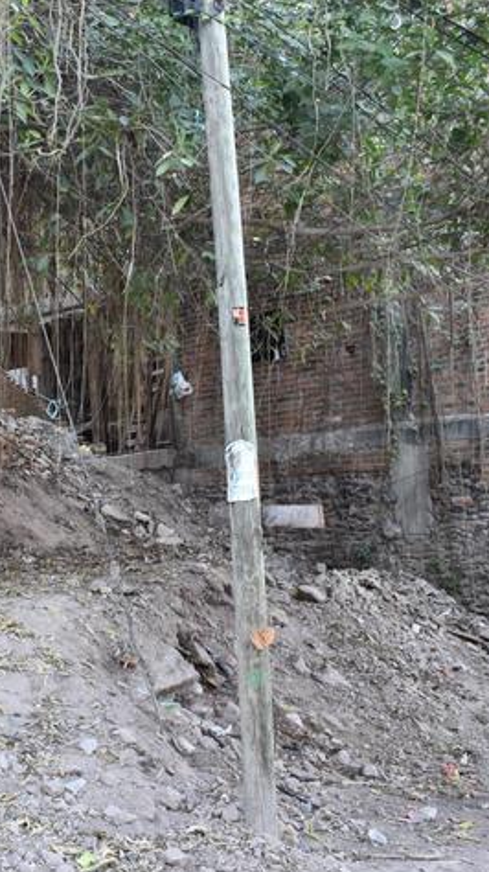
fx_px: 993
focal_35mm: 43
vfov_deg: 47.4
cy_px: 440
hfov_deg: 26.6
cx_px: 33
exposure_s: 1/100
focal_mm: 18
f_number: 5
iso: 400
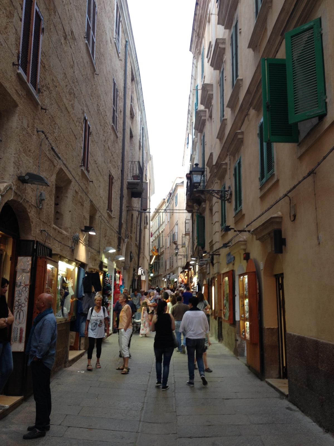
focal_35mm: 35
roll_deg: +0.3
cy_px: 223
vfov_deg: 52.6
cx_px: 167
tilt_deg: +9.2
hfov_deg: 40.7
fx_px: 450
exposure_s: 1/24
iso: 50
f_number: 2.4
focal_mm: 4.28
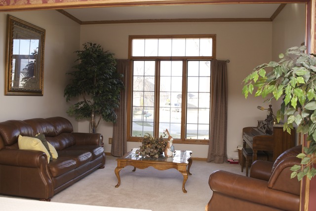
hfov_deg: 55.1
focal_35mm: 34
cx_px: 158
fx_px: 303
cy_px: 106
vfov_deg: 38.4
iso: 280
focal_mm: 23
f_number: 5.6
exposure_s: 1/125
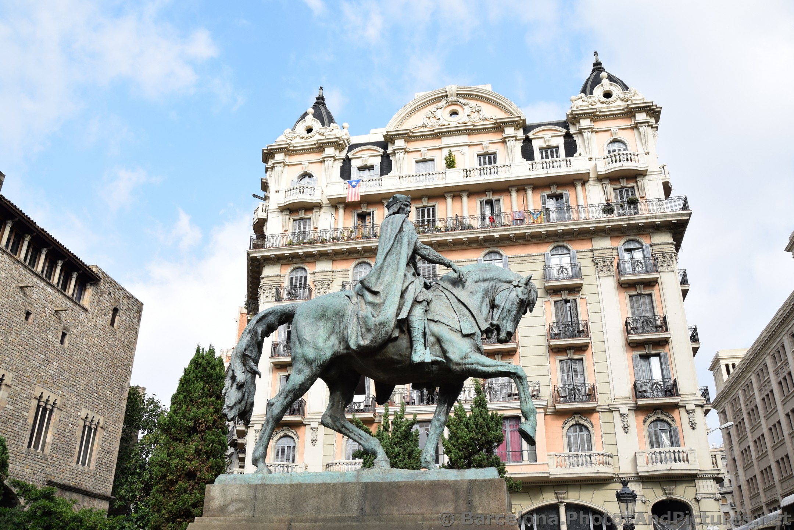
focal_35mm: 27
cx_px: 397
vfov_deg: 47.9
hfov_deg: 67.4
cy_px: 265
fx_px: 595
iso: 200
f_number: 8
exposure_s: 1/250
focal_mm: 18
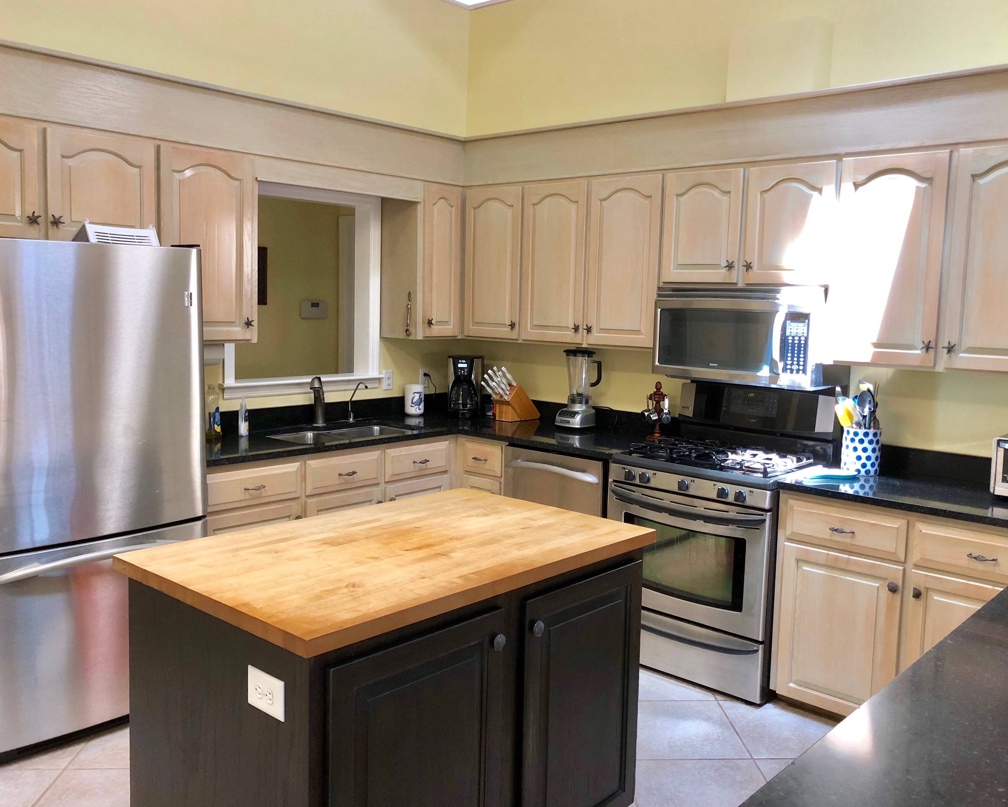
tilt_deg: -5.3
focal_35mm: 30
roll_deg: -1.3
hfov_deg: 58.7
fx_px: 895
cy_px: 393
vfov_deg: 48.5
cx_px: 530
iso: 40
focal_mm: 4
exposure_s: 1/17
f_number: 1.8
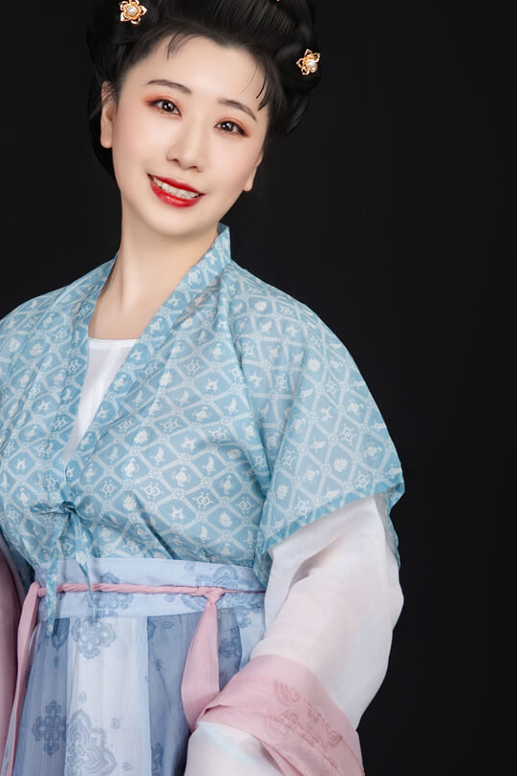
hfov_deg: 9.0
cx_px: 162
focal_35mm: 153
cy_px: 526
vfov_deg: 13.4
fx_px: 3297
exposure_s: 1/125
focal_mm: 70
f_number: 4.5
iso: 100
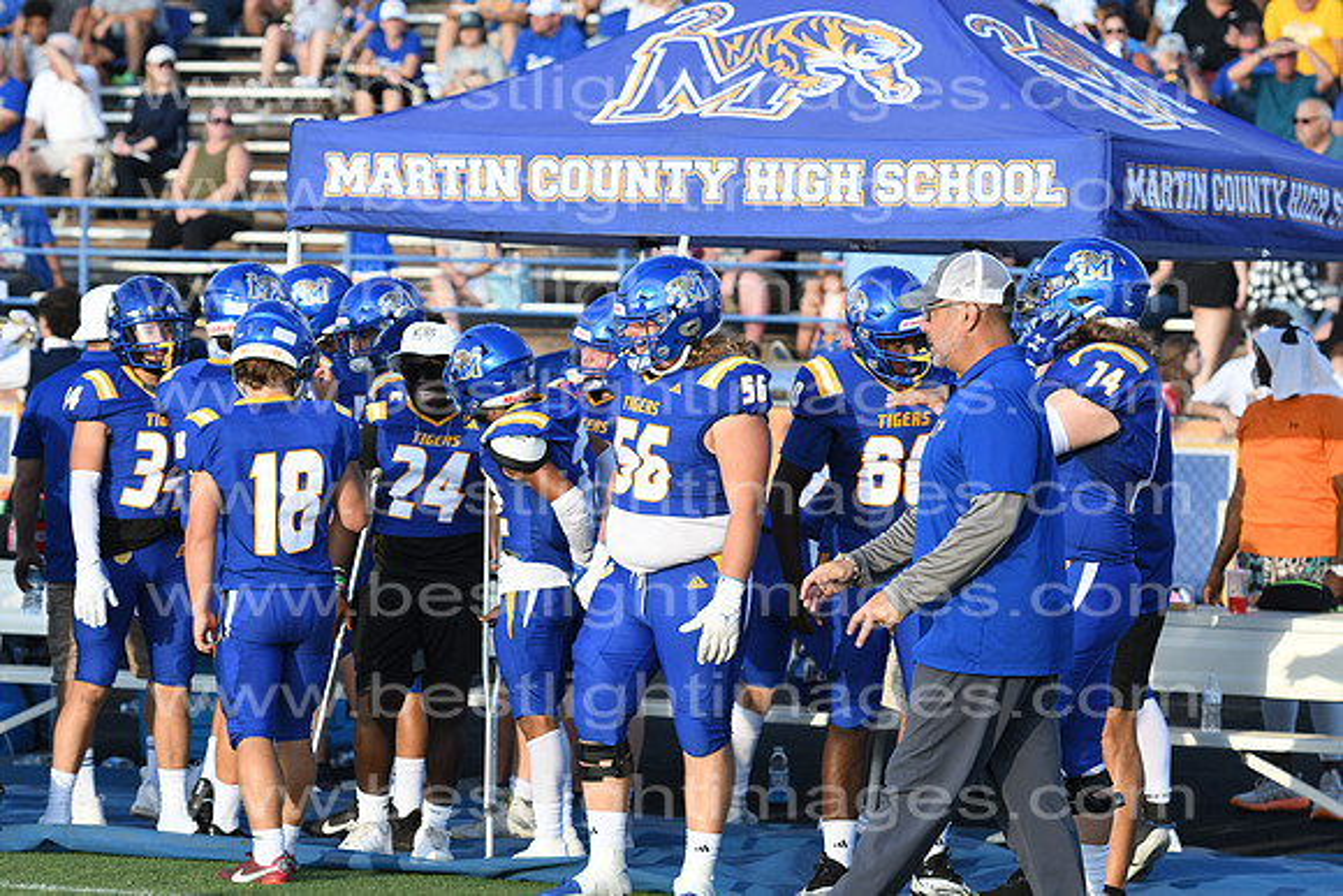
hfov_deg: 11.8
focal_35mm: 174
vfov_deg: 7.9
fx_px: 6492
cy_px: 448
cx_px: 672
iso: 160
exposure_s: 1/500
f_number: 5.6
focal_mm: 116
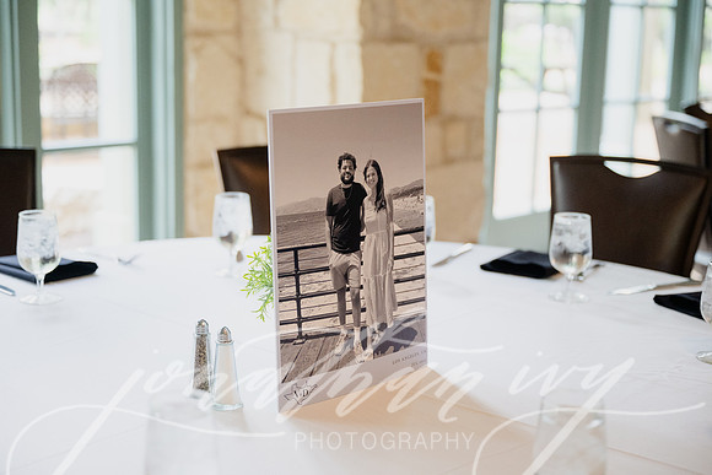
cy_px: 238
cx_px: 356
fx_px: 1128
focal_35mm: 57
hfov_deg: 35.0
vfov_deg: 23.8
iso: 2500
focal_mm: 57
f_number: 2.8
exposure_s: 1/125
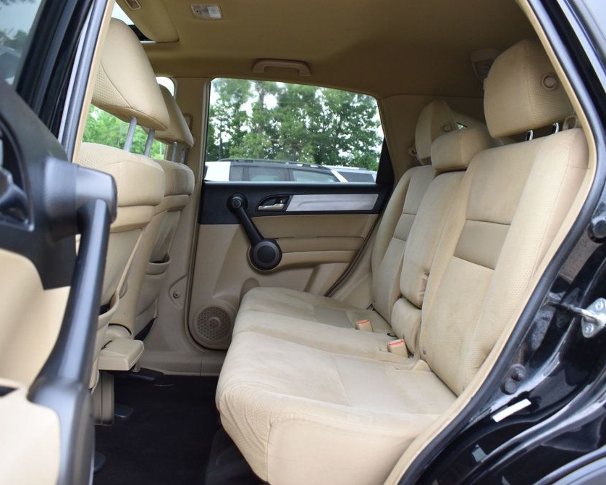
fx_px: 556
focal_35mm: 31
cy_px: 246
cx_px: 293
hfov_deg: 57.2
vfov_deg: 47.1
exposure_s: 1/125
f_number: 5.6
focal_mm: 18
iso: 450
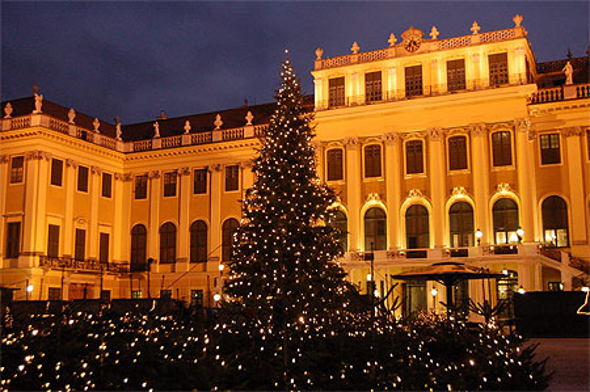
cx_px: 295
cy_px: 196
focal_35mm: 42
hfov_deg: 46.4
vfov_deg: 31.8
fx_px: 688
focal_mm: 28
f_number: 4.2
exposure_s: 1/40
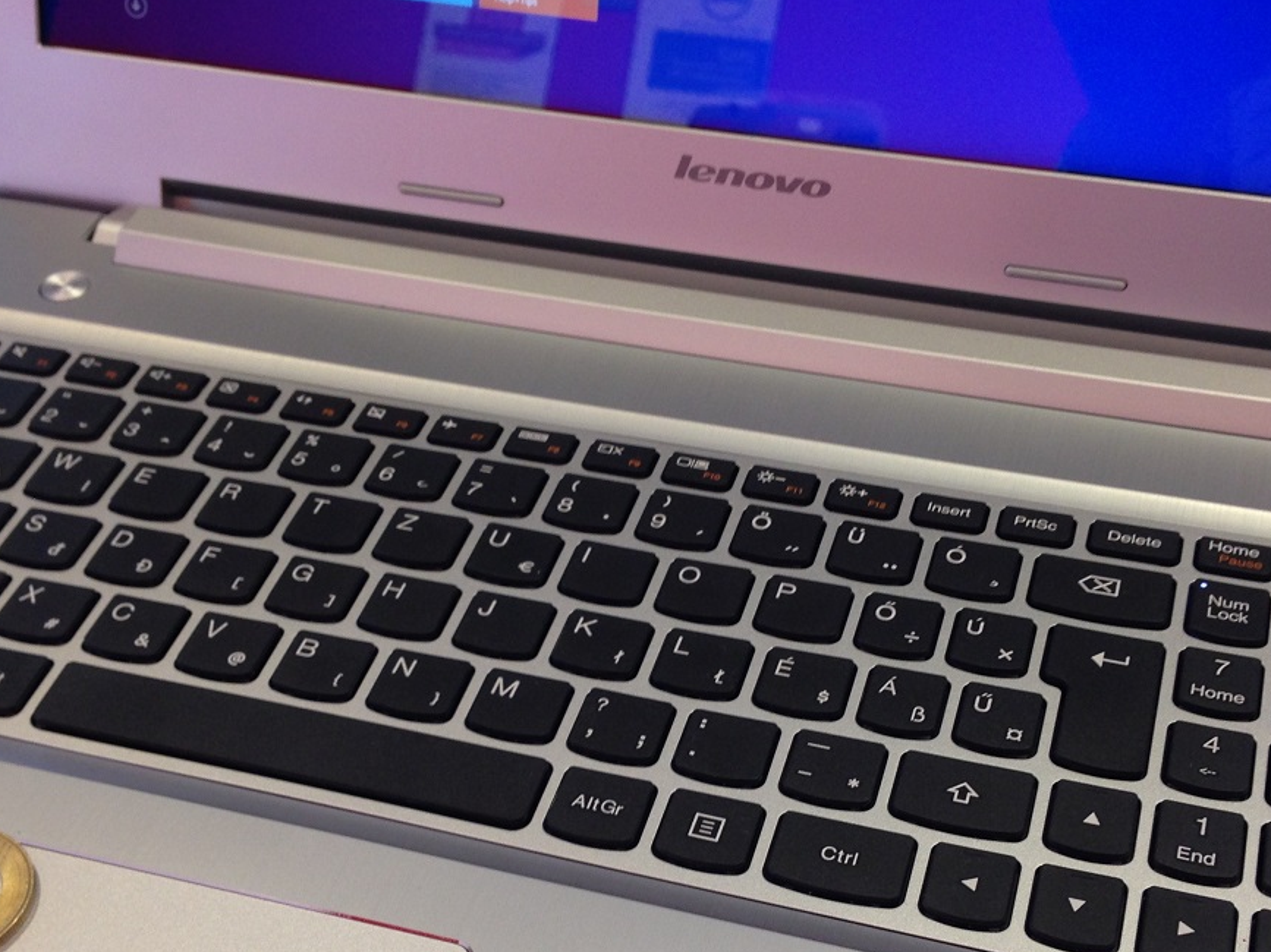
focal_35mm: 52
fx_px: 1909
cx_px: 629
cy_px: 702
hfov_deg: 36.8
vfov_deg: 27.7
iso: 80
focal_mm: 4.12
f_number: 2.4
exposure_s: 1/20
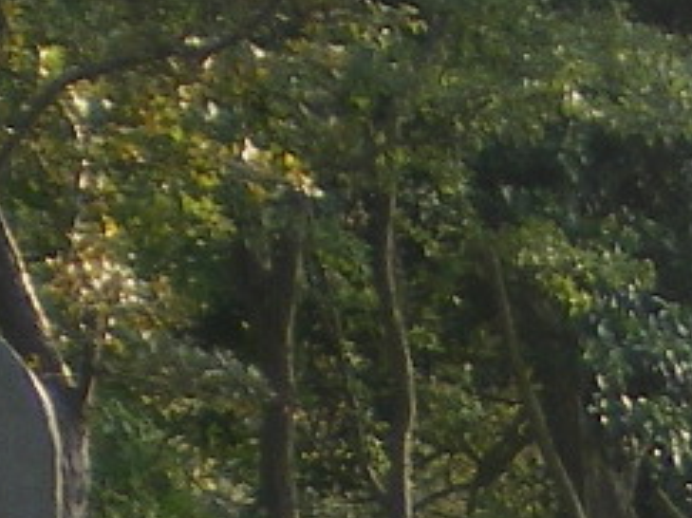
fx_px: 4995
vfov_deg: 5.8
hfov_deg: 7.6
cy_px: 1104
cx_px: 1375
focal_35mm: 250
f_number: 3.1
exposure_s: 1/100
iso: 64
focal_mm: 6.3
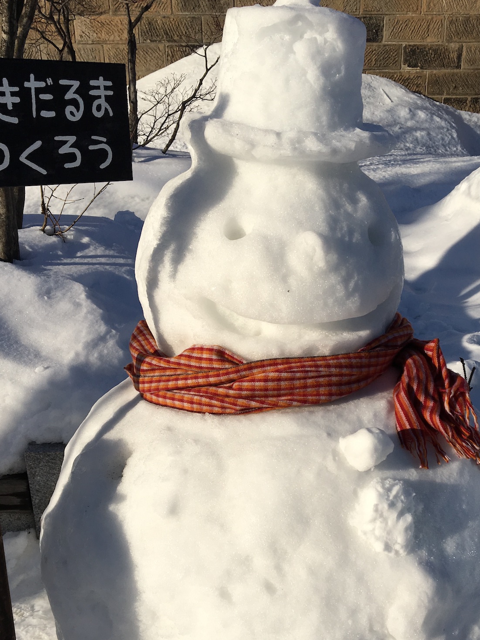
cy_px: 407
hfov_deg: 37.6
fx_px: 702
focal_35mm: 38
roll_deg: +0.4
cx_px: 286
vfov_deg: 48.4
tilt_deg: -21.1
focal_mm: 4.15
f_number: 2.2
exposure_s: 1/3846
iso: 25
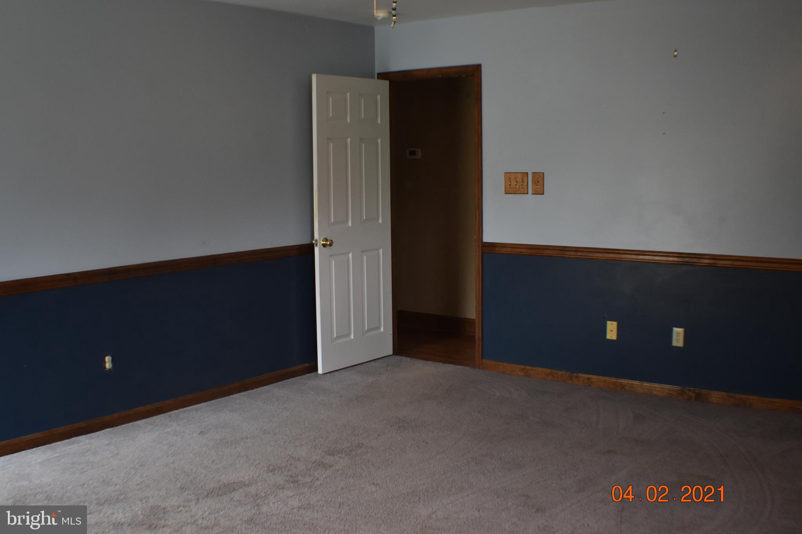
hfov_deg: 36.9
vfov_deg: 25.1
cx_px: 401
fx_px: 1203
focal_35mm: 54
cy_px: 267
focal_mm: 36
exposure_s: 1/60
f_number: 4.8
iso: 800
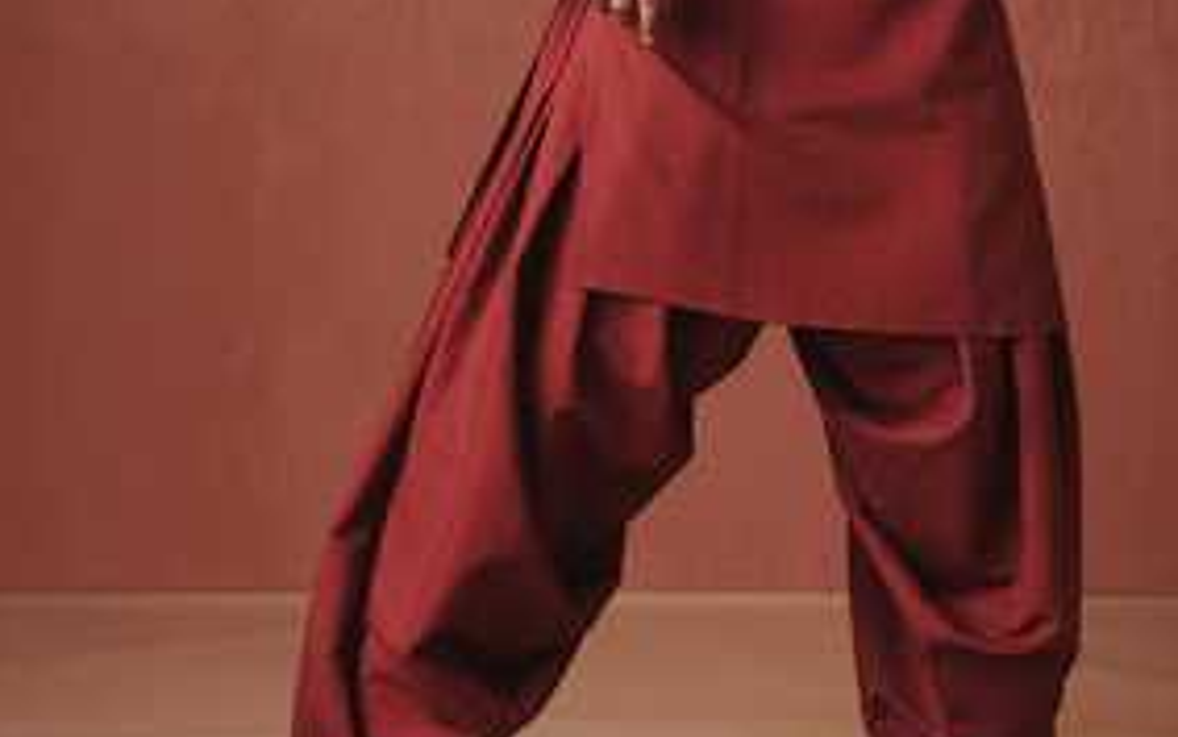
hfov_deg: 20.0
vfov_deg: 12.5
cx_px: 716
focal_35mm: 104
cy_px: 15
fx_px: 3340
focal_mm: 55
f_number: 5.6
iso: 200
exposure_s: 1/160
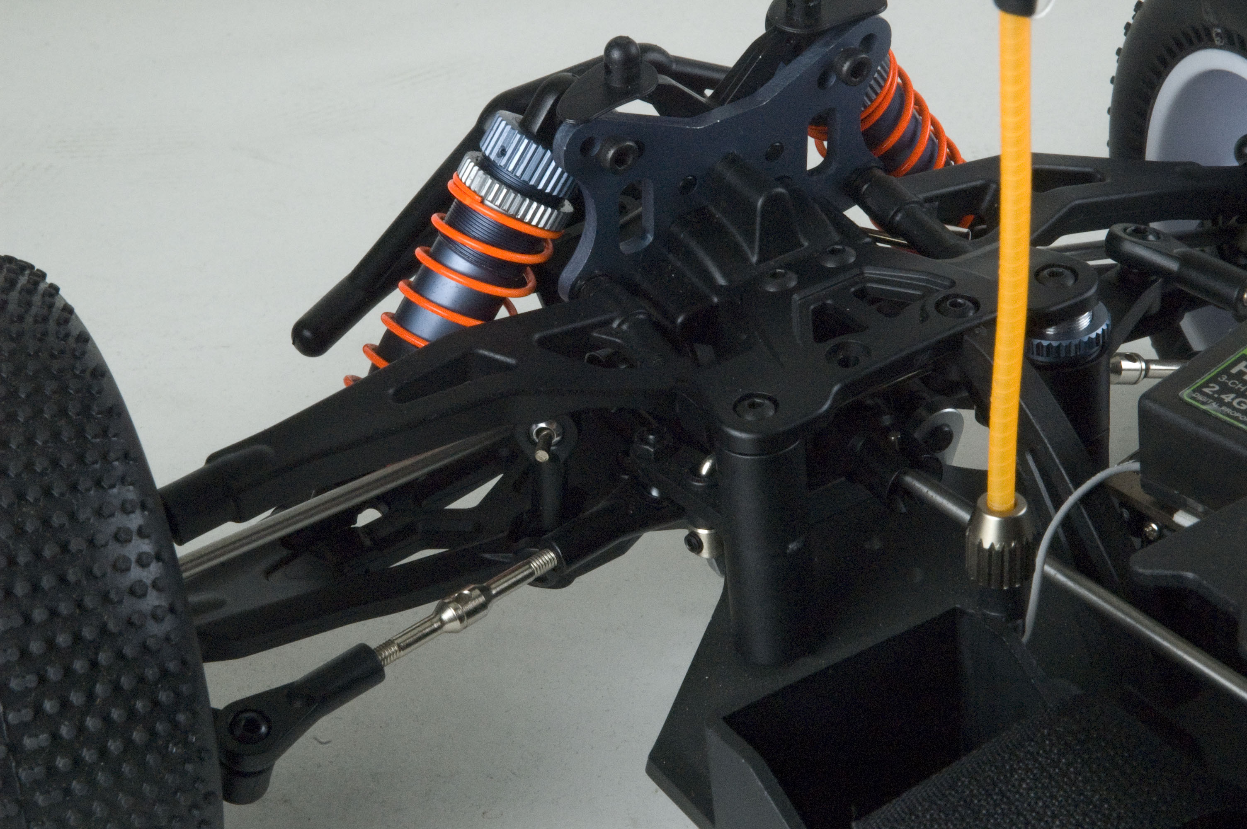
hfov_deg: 19.5
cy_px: 414
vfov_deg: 13.0
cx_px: 624
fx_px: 3634
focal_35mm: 105
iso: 1600
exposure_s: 1/500
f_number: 27
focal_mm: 70
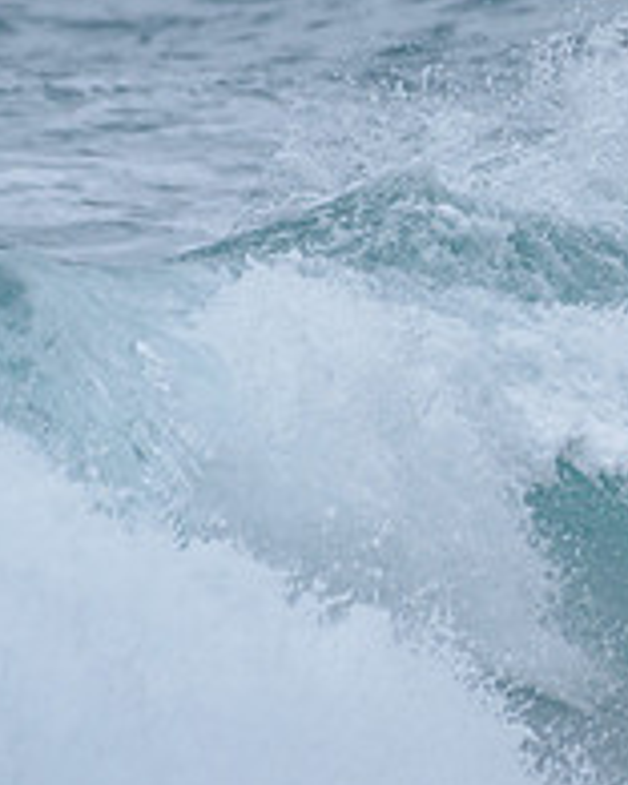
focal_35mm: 1709
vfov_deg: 1.1
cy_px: 191
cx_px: 1118
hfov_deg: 0.9
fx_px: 39705
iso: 560
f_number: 5.6
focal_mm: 500
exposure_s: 1/1250
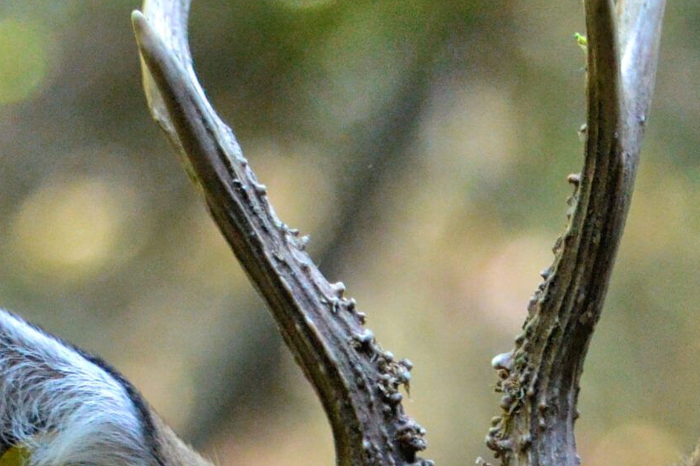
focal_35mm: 462
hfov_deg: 4.5
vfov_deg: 3.0
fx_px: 8979
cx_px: 527
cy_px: 787
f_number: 4.5
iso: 2500
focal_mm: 86
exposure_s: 1/500
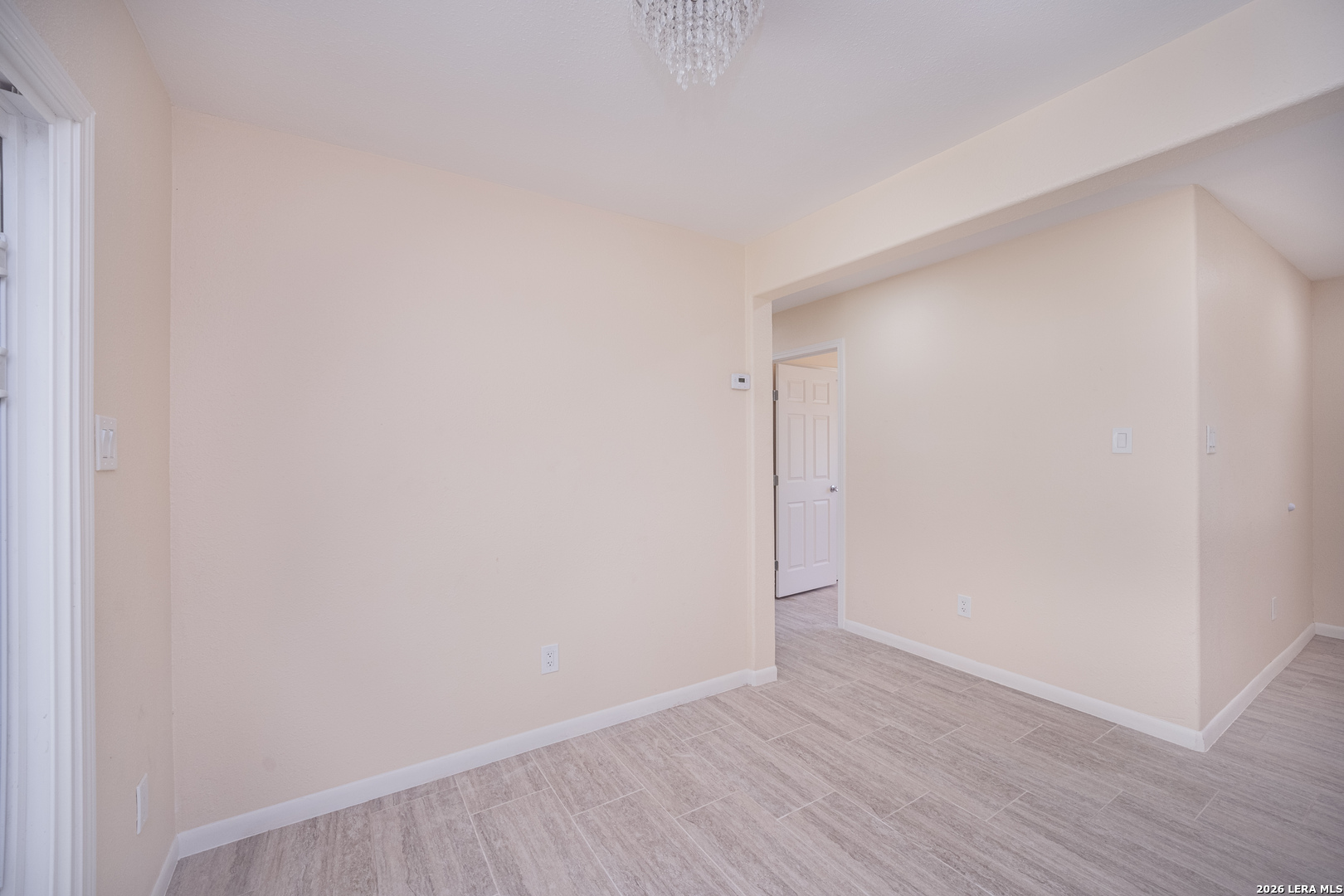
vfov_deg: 81.2
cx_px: 672
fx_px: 523
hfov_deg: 104.3
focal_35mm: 14
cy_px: 448
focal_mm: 9
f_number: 6.4
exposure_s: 1/40
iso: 500
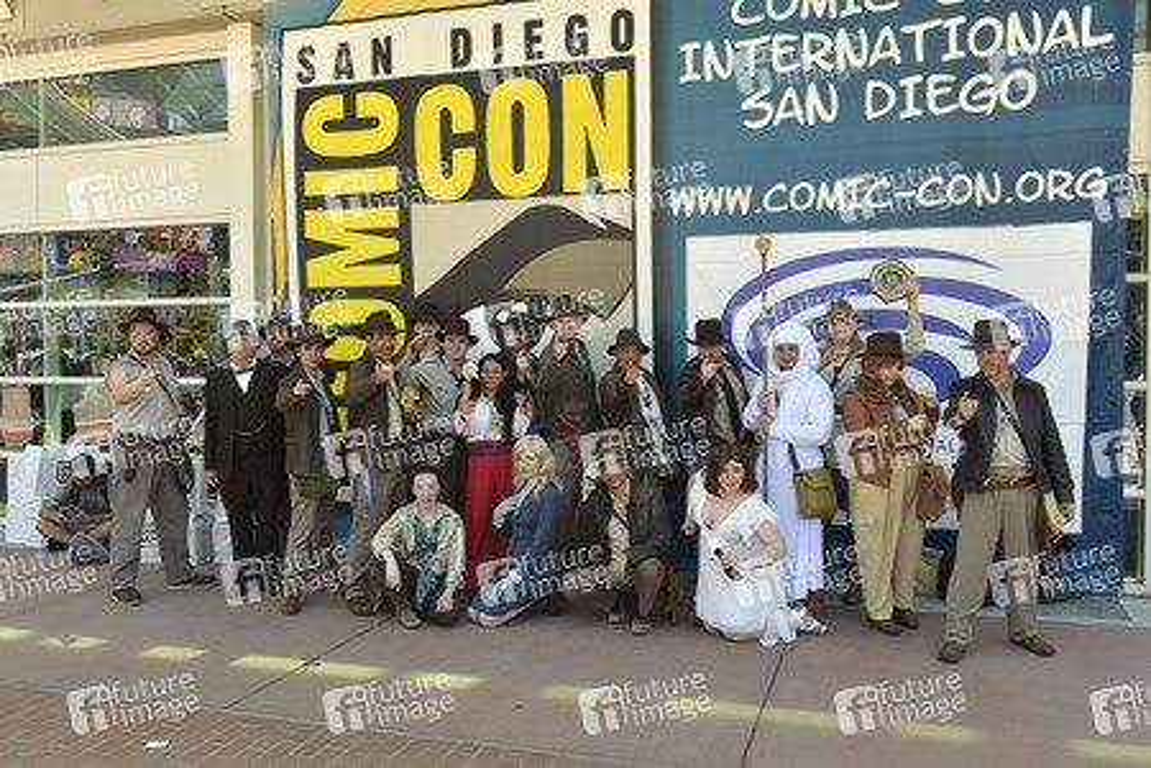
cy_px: 384
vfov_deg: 41.1
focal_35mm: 32
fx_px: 1023
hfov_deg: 58.7
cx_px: 576
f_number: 10
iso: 640
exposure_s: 1/250
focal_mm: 32
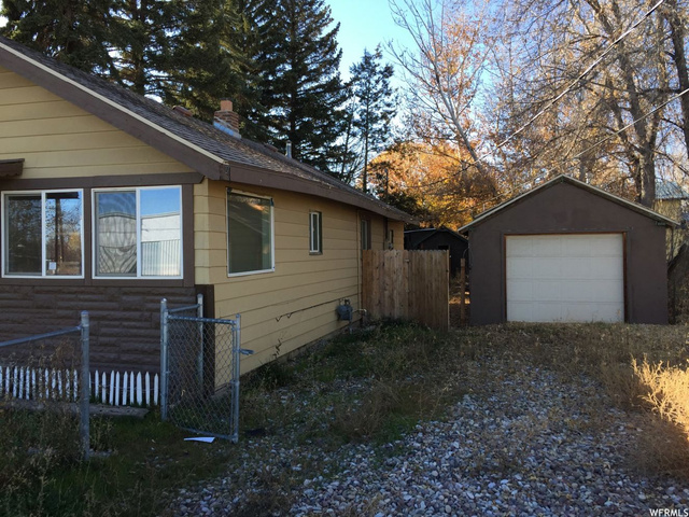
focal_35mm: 29
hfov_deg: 61.7
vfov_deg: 48.2
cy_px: 258
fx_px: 577
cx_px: 344
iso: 32
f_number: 2.2
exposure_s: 1/430
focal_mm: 4.15
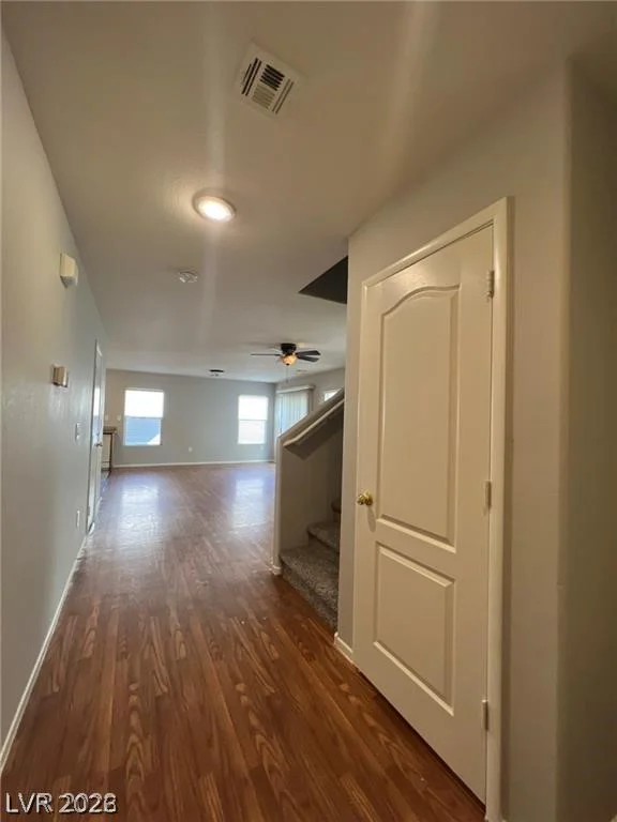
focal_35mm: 13
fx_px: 309
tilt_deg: +2.8
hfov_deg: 89.9
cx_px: 308
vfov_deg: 106.2
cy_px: 411
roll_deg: -1.2
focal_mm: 1.57
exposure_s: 1/60
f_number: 1.8
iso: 160
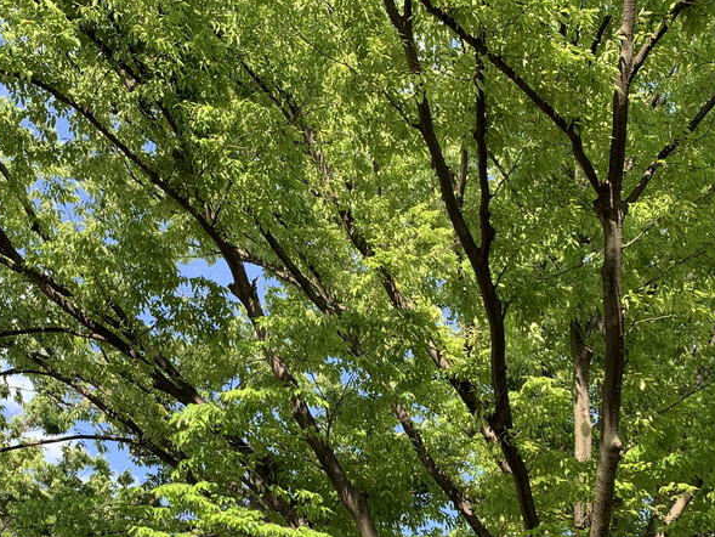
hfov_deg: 36.1
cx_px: 328
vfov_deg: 27.0
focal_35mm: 53
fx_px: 1095
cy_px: 435
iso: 25
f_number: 1.8
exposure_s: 1/429
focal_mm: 4.25
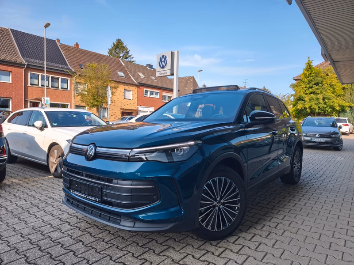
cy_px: 132
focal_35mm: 23
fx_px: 235
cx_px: 177
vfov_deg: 58.9
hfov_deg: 73.9
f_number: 1.6
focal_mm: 6.57
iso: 64
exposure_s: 1/100
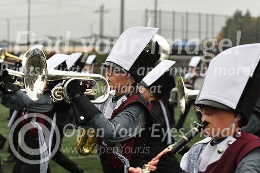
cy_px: 97
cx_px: 127
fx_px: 859
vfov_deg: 11.5
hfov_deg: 17.2
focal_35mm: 119
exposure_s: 1/800
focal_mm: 70
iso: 800
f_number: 4
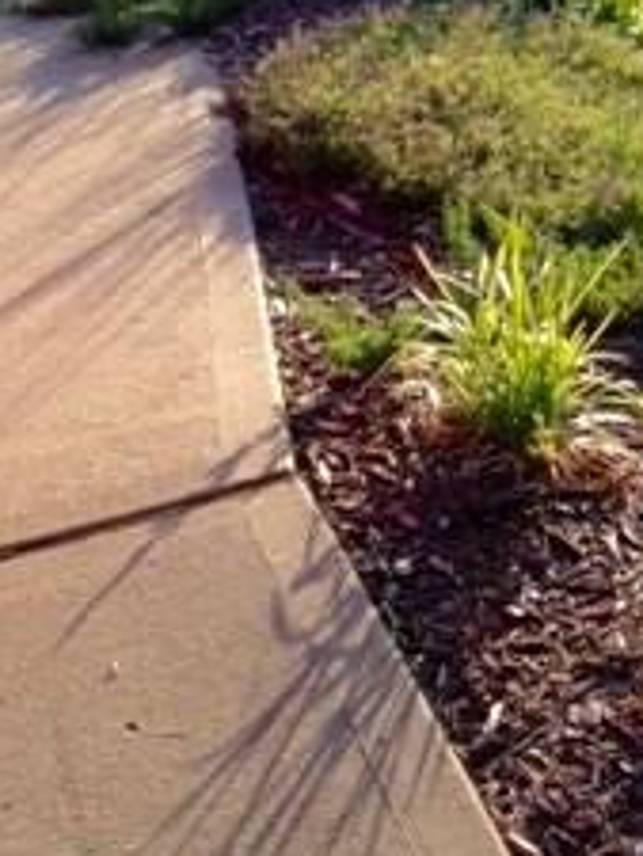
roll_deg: -0.7
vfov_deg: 19.4
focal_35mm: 94
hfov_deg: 15.3
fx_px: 2326
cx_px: 727
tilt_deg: -10.1
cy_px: -221
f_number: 2.4
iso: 50
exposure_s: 1/430
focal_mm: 4.12
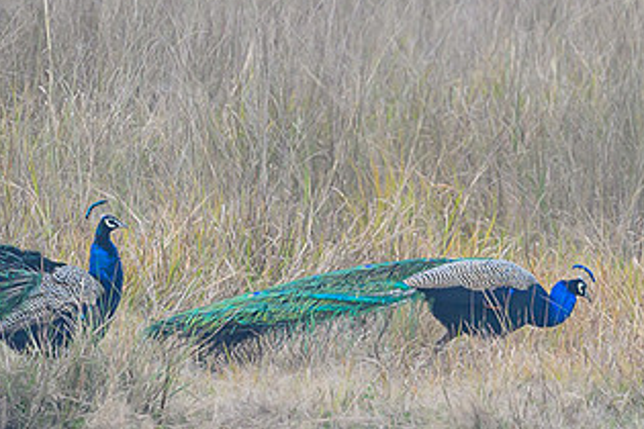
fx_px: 23755
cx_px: 531
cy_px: 246
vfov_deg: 1.0
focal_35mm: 1328
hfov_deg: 1.6
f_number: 4
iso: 1000
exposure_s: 1/1000
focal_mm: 400
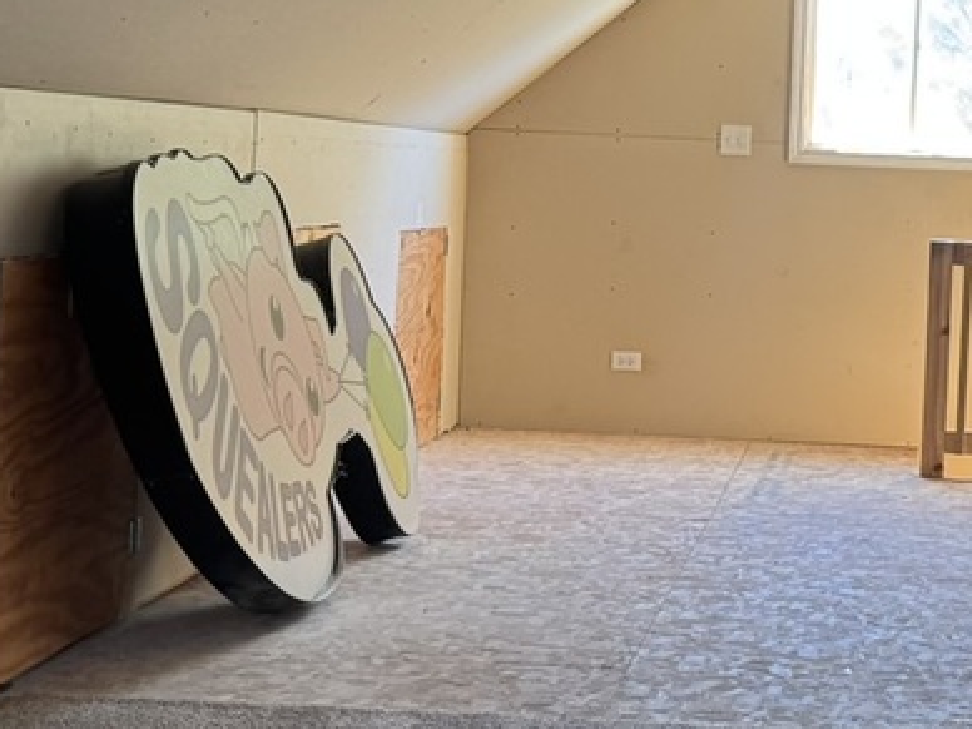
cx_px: 852
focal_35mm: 89
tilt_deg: -2.7
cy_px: 388
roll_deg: -1.6
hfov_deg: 21.6
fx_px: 2499
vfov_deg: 16.6
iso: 200
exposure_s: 1/110
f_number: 1.78
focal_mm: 6.76
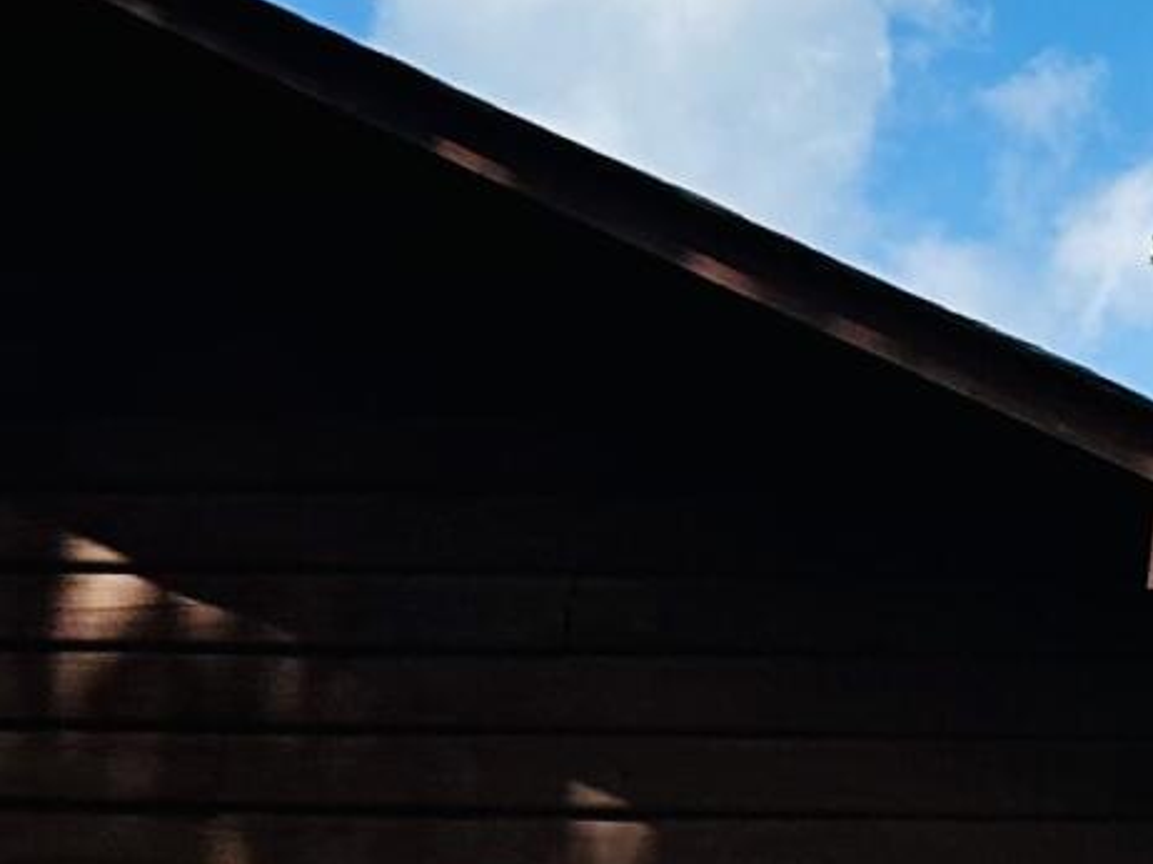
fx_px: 5193
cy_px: 444
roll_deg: -2.5
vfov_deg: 9.5
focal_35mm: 156
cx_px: 2383
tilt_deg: +9.4
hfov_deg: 11.3
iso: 80
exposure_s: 1/5848
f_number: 1.78
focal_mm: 6.86
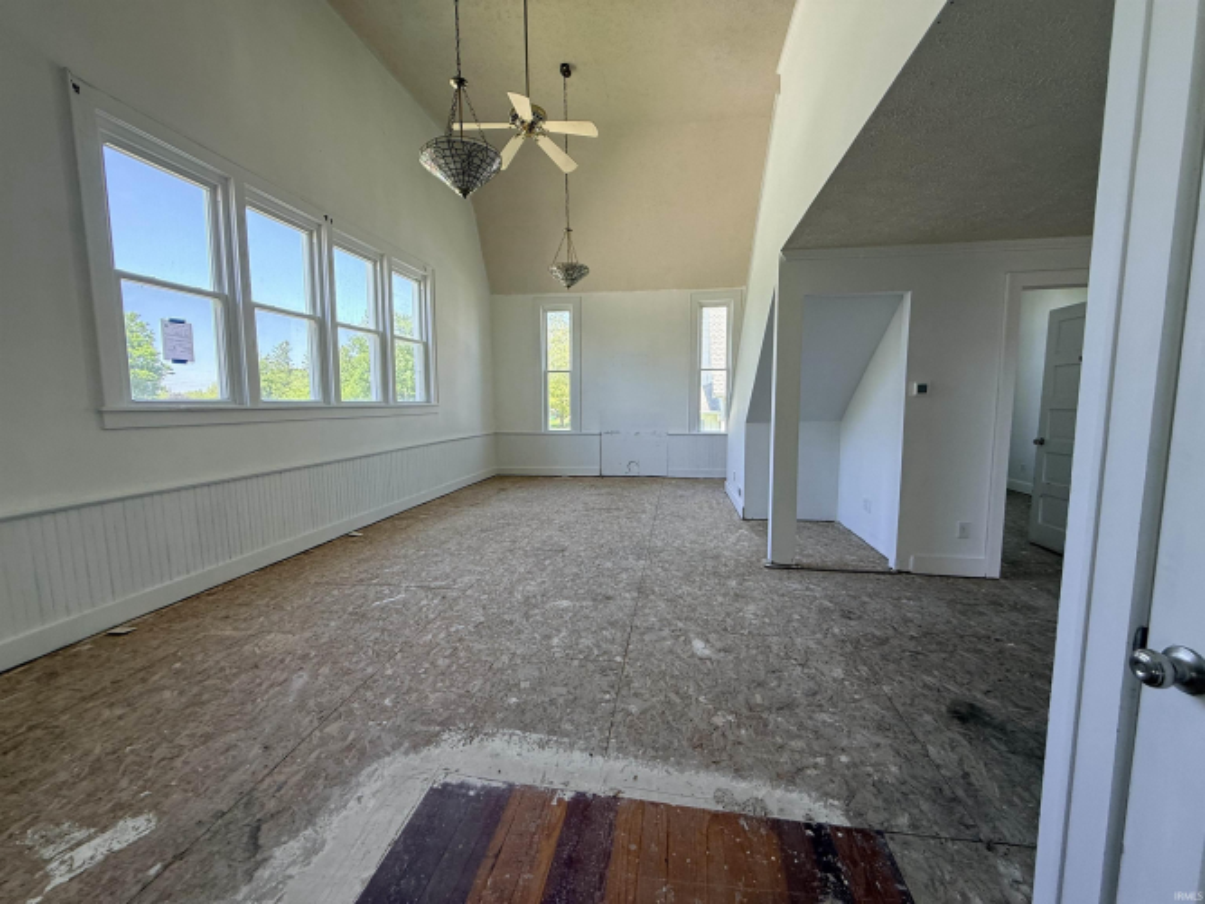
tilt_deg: -5.6
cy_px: 452
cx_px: 602
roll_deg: +0.5
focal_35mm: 14
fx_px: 487
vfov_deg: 85.7
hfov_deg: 102.1
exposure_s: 1/99
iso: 80
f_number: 2.2
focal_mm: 2.22
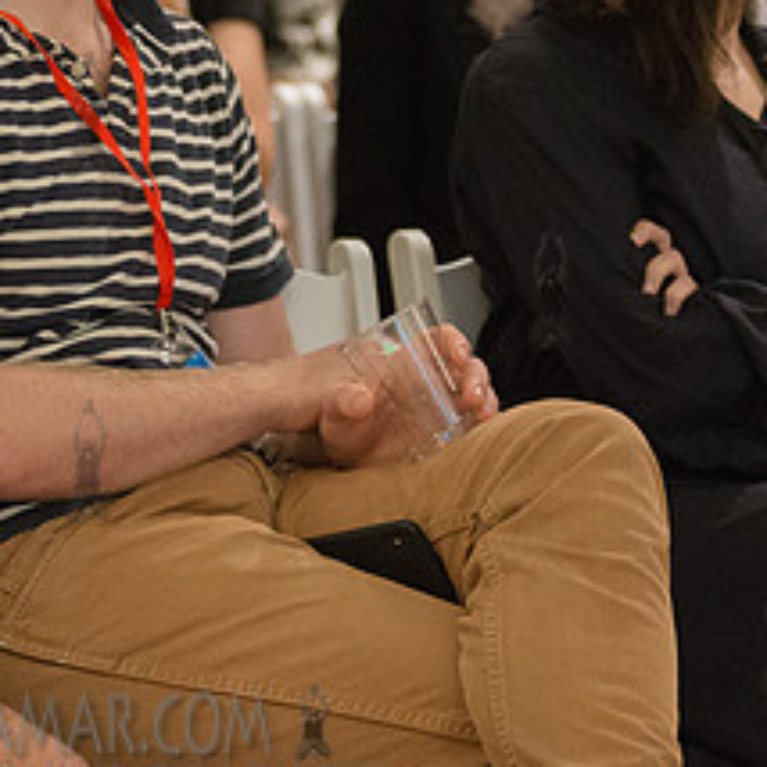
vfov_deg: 7.2
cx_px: 86
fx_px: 6067
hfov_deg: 7.2
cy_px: 113
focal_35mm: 242
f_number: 2.8
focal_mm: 105
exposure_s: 1/200
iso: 4000
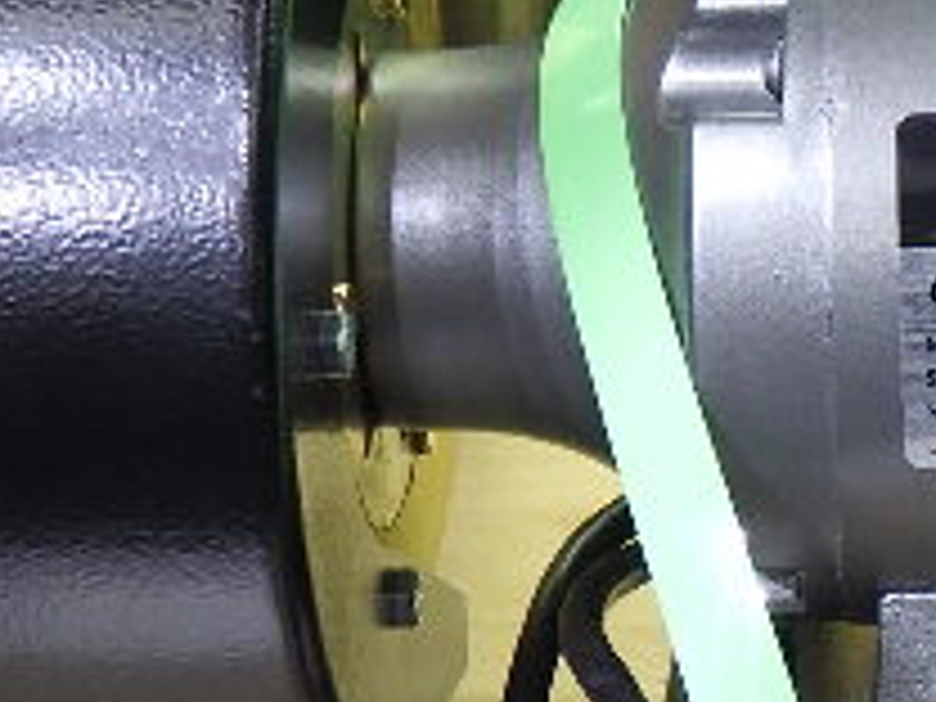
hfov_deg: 14.7
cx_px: 1053
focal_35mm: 131
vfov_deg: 11.3
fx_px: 3542
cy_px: 482
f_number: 3.8
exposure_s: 1/50
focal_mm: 6.1
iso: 200
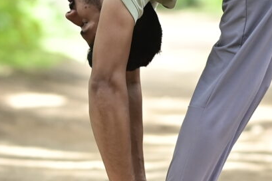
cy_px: -46
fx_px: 4016
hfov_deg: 3.9
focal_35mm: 532
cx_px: 163
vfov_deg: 2.6
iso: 250
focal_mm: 85
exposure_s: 1/500
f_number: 2
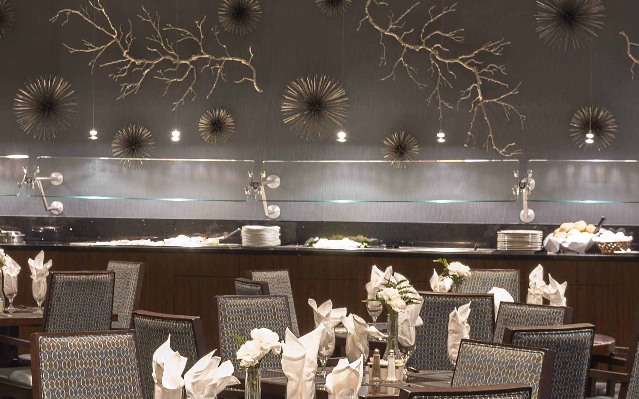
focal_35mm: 111
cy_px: 244
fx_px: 1933
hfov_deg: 18.6
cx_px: 142
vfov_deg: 11.8
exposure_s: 5
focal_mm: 31
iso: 100
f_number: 8
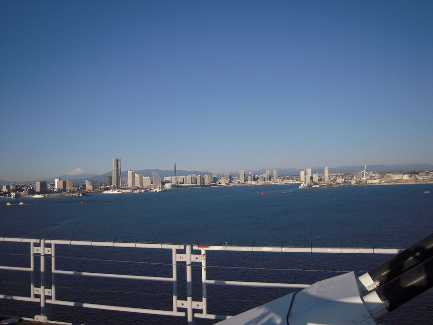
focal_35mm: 31
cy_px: 162
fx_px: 388
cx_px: 216
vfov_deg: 45.4
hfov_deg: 58.4
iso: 100
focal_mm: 5.6
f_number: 5.6
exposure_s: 1/640
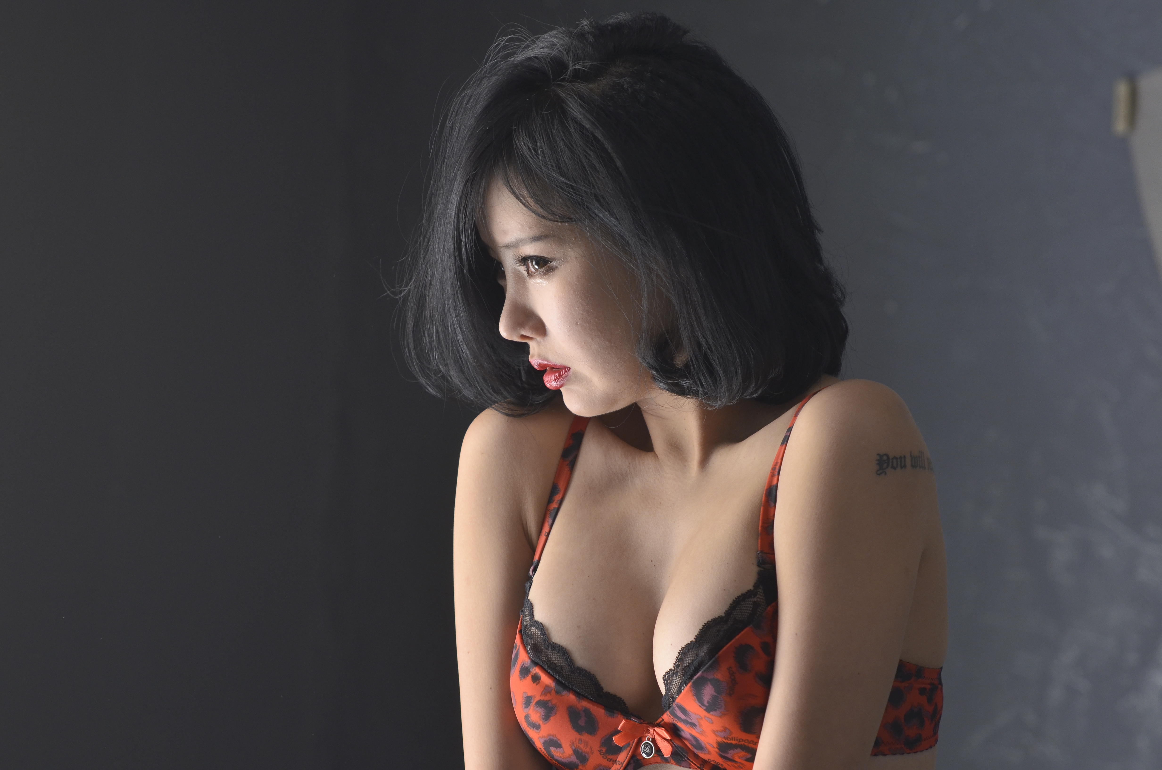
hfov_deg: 13.1
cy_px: 385
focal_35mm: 158
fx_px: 5073
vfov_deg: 8.7
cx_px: 581
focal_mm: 105
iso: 400
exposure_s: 1/160
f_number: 4
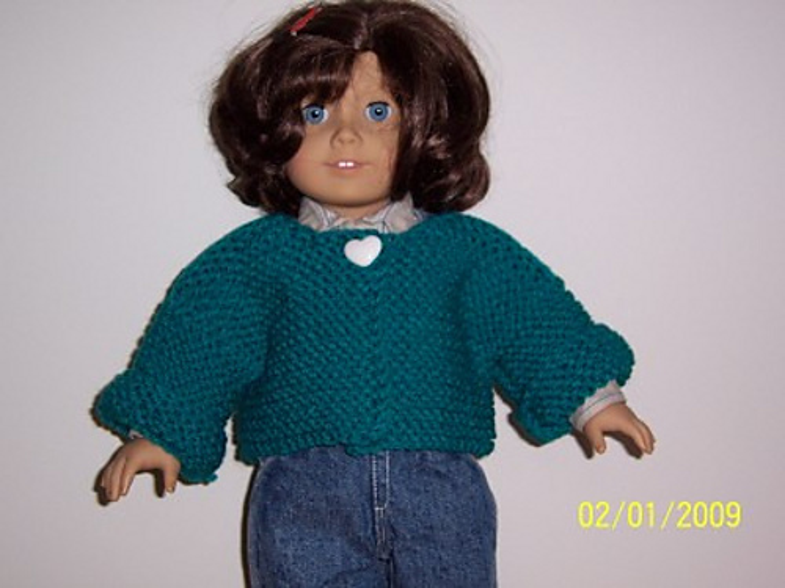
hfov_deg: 35.5
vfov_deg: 27.0
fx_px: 1225
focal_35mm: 54
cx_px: 392
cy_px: 294
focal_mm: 9
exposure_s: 1/60
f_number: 3.6
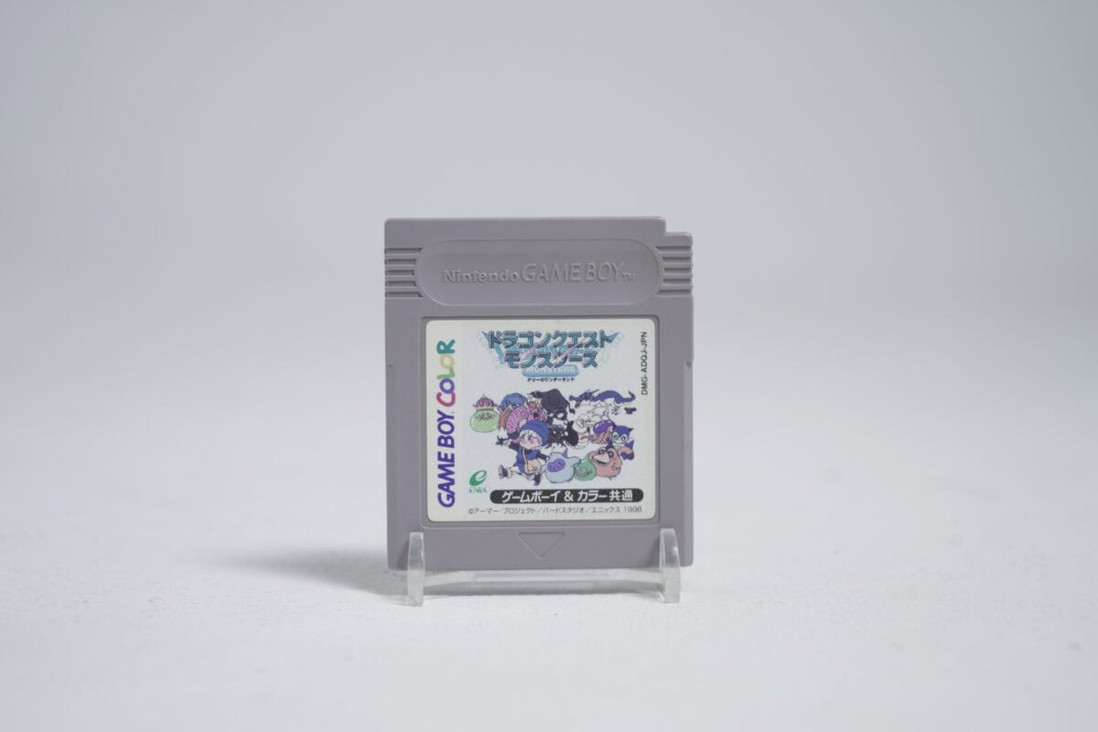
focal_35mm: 70
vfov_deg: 19.5
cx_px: 549
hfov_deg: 28.8
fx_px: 2135
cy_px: 366
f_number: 5.6
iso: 100
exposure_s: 1/6
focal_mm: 70
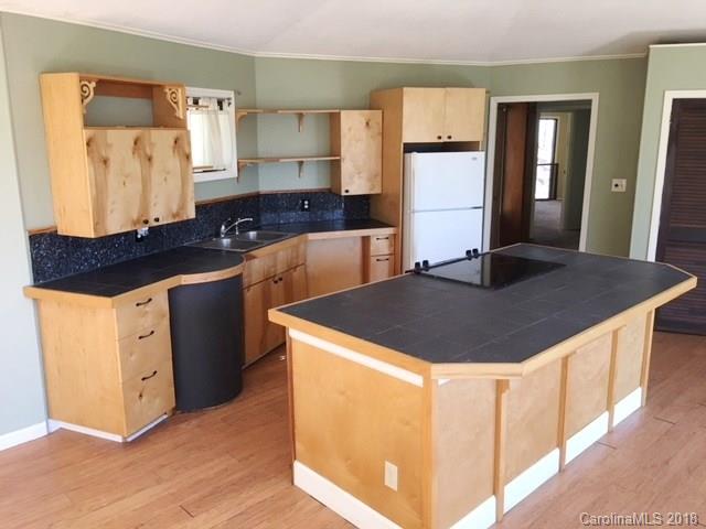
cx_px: 353
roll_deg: +0.8
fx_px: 591
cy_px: 264
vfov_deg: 48.2
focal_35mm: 29
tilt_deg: -9.9
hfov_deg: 61.7
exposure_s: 1/30
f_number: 2.2
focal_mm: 4.15
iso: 32
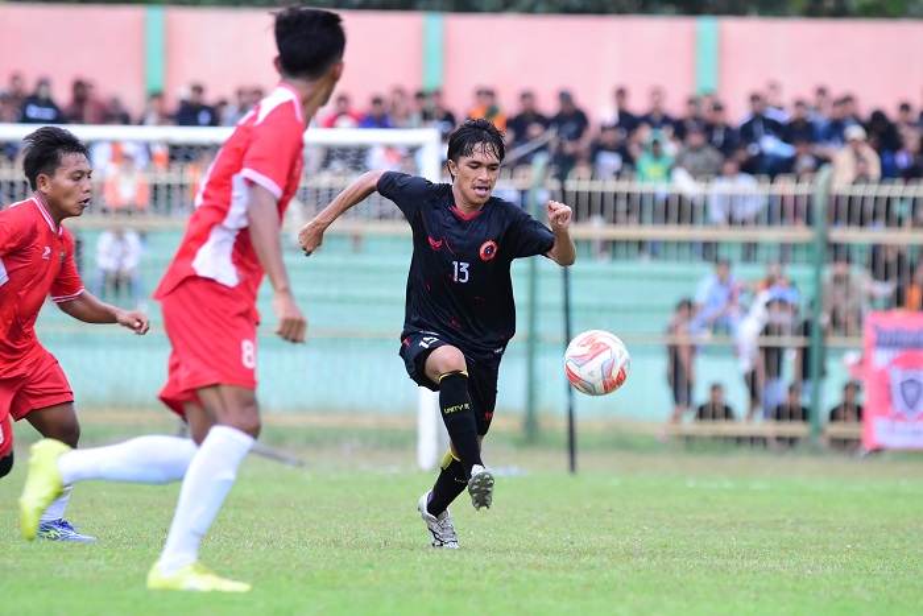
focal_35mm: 540
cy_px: 308
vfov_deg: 2.5
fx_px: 13847
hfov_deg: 3.8
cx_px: 462
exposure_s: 1/640
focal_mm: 360
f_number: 6.3
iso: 2000
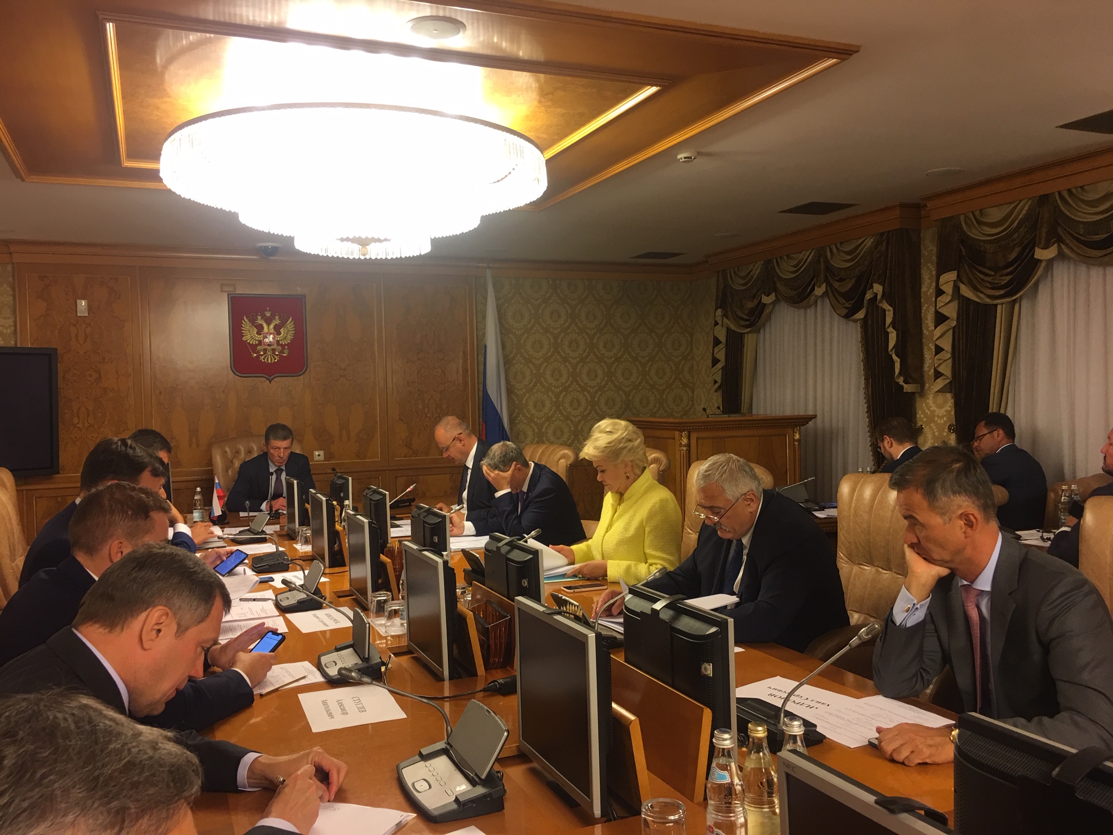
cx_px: 556
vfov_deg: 48.2
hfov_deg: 61.7
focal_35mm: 29
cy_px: 418
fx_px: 932
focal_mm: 4.15
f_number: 2.2
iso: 40
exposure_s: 1/17
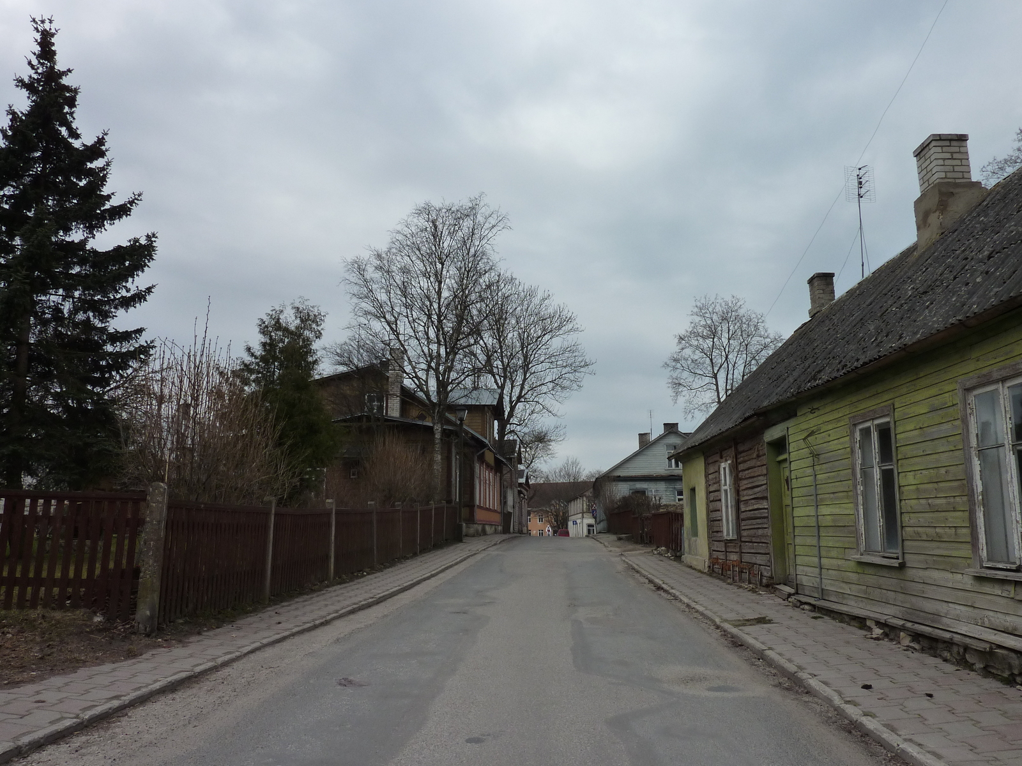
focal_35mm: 25
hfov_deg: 69.4
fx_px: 738
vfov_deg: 54.9
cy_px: 383
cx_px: 511
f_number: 5
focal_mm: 4.1
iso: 125
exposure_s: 1/500
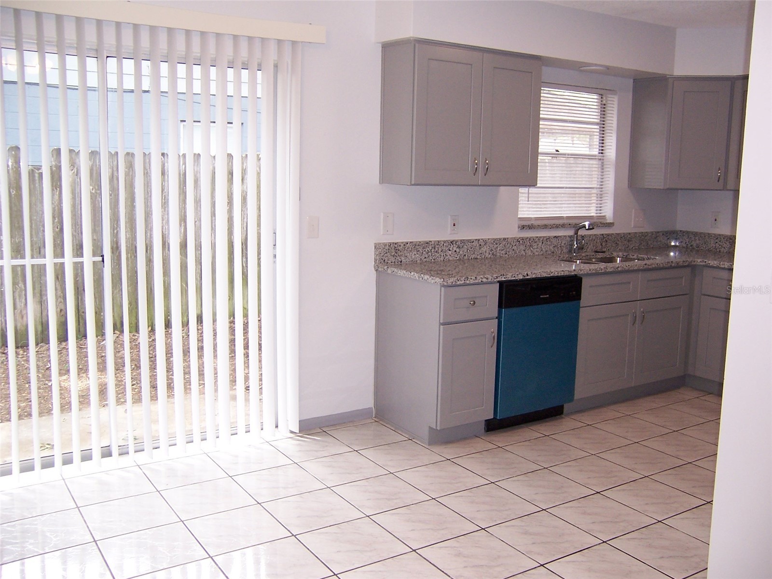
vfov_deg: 42.9
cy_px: 290
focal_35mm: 33
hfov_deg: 55.4
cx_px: 386
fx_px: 736
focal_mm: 5.5
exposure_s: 1/90
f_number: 2.8
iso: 140
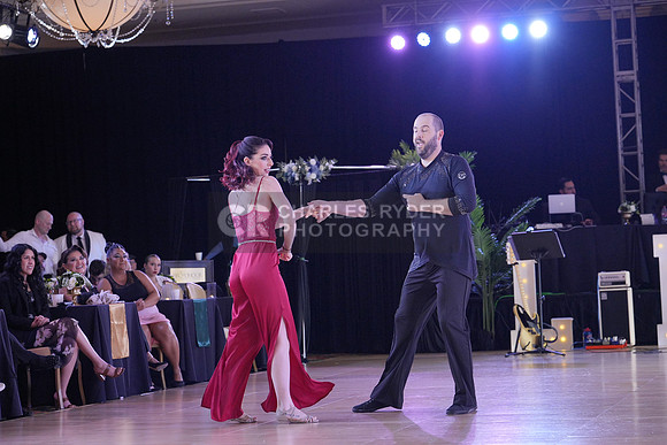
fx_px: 1631
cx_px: 334
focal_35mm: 88
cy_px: 222
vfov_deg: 15.5
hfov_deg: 23.1
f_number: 4
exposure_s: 1/500
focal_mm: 88
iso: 2500
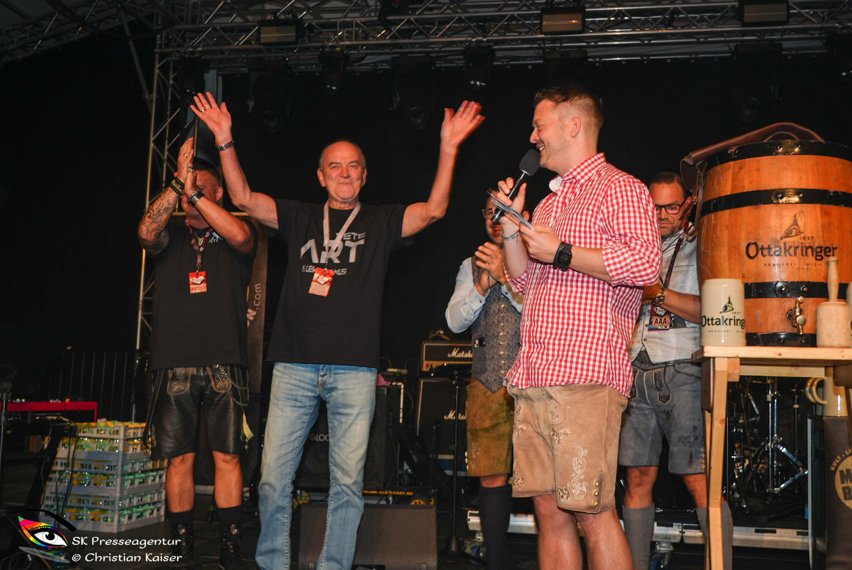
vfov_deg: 36.0
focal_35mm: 37
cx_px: 426
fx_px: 876
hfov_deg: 51.8
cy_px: 285
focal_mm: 25
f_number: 4
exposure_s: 1/60
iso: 125
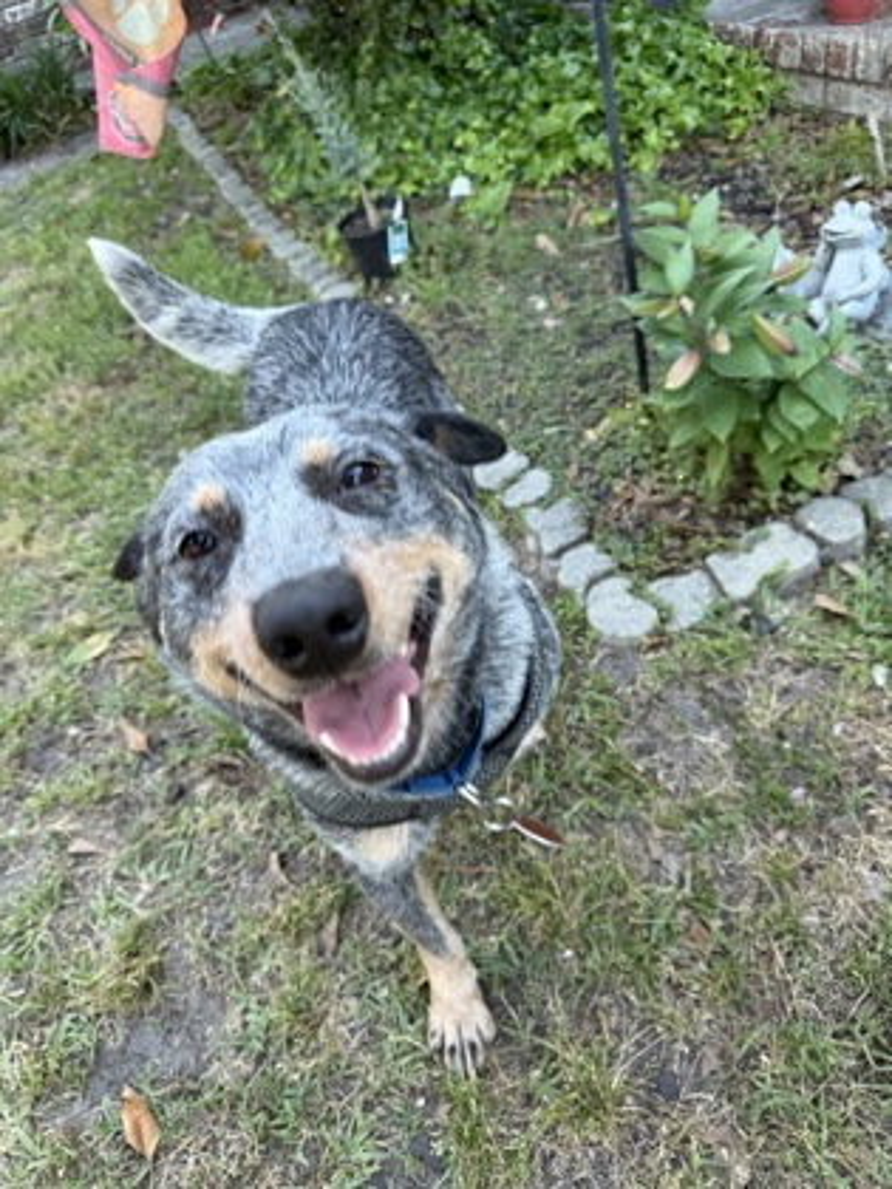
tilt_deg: -47.5
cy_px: 594
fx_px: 825
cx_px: 446
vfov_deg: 71.6
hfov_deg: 56.8
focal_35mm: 24
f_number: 1.78
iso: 125
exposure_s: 1/121
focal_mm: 6.76
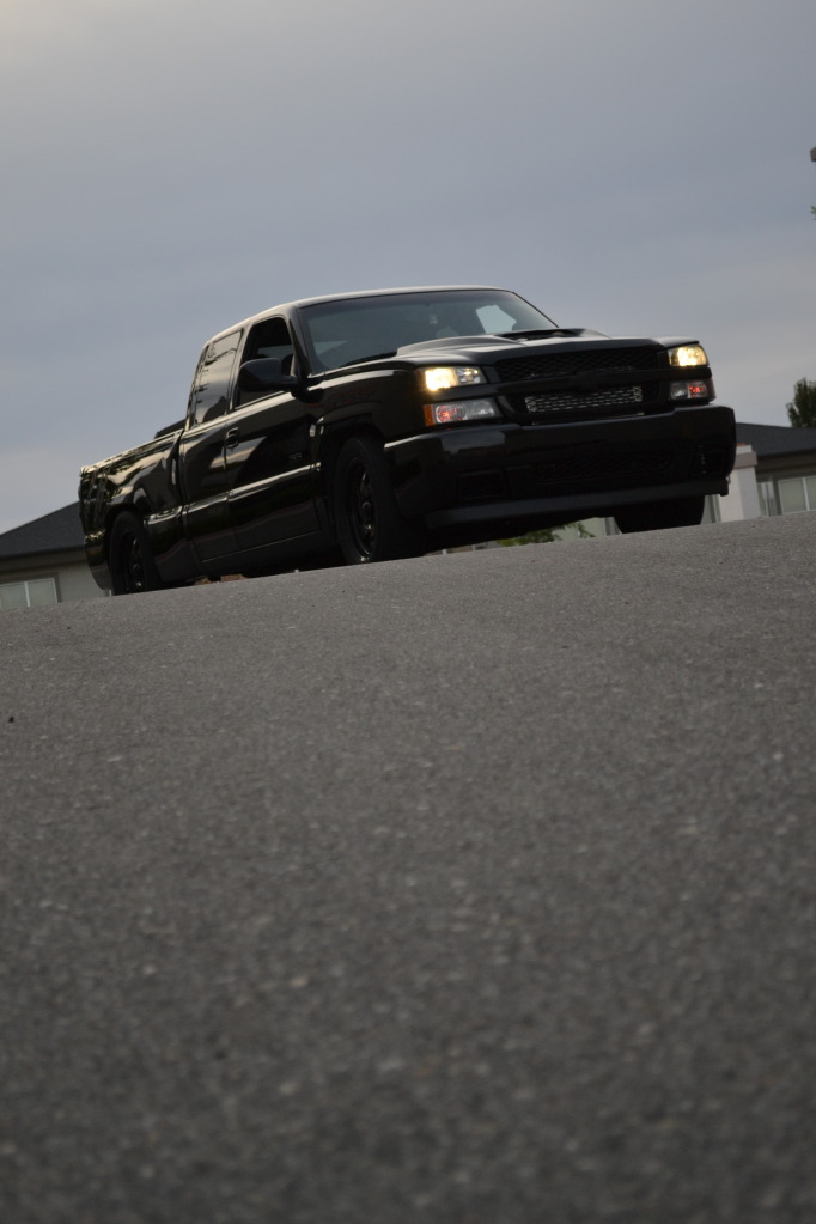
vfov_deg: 26.0
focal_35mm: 78
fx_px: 2652
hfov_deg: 17.5
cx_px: 408
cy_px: 612
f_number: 5.6
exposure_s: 1/125
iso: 360
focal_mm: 52
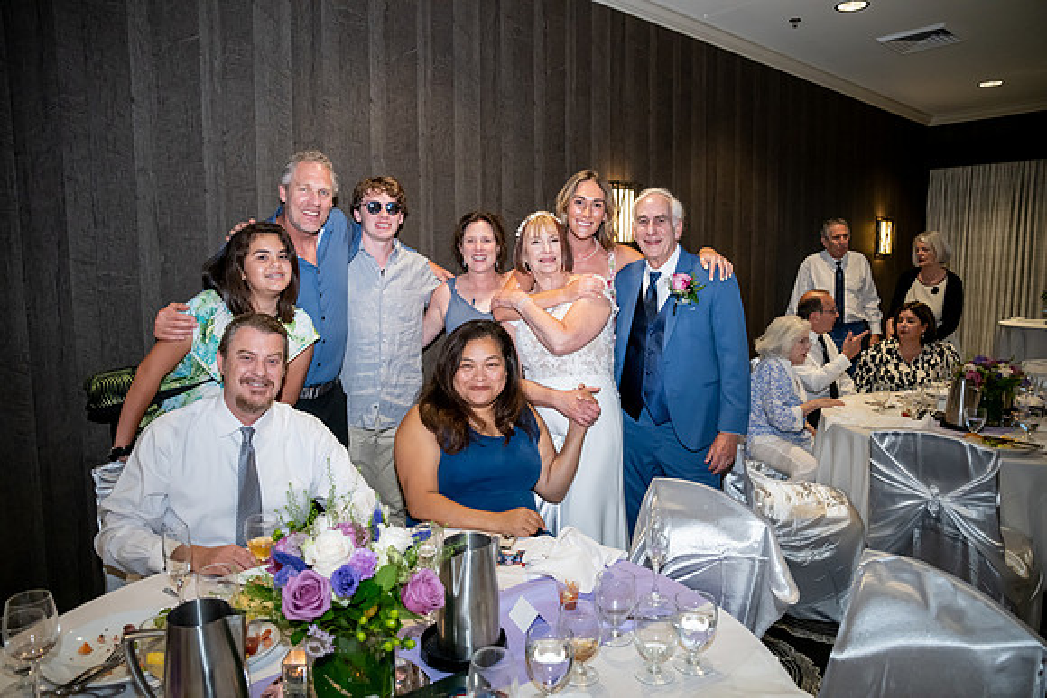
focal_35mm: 24
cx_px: 524
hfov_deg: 73.7
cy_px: 349
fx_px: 698
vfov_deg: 53.2
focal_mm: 24
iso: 2500
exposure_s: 1/320
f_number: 4
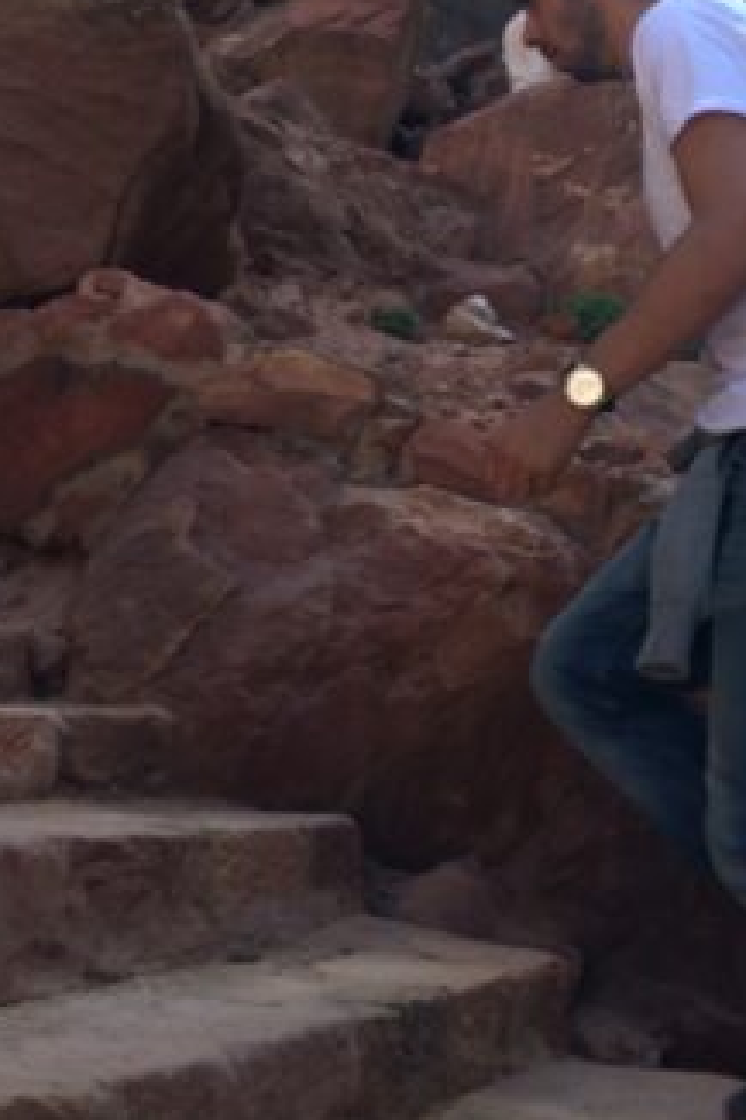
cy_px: 211
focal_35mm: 51
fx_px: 1587
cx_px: 447
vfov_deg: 37.4
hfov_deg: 26.4
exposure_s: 1/432
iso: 32
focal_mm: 4.12
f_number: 2.2
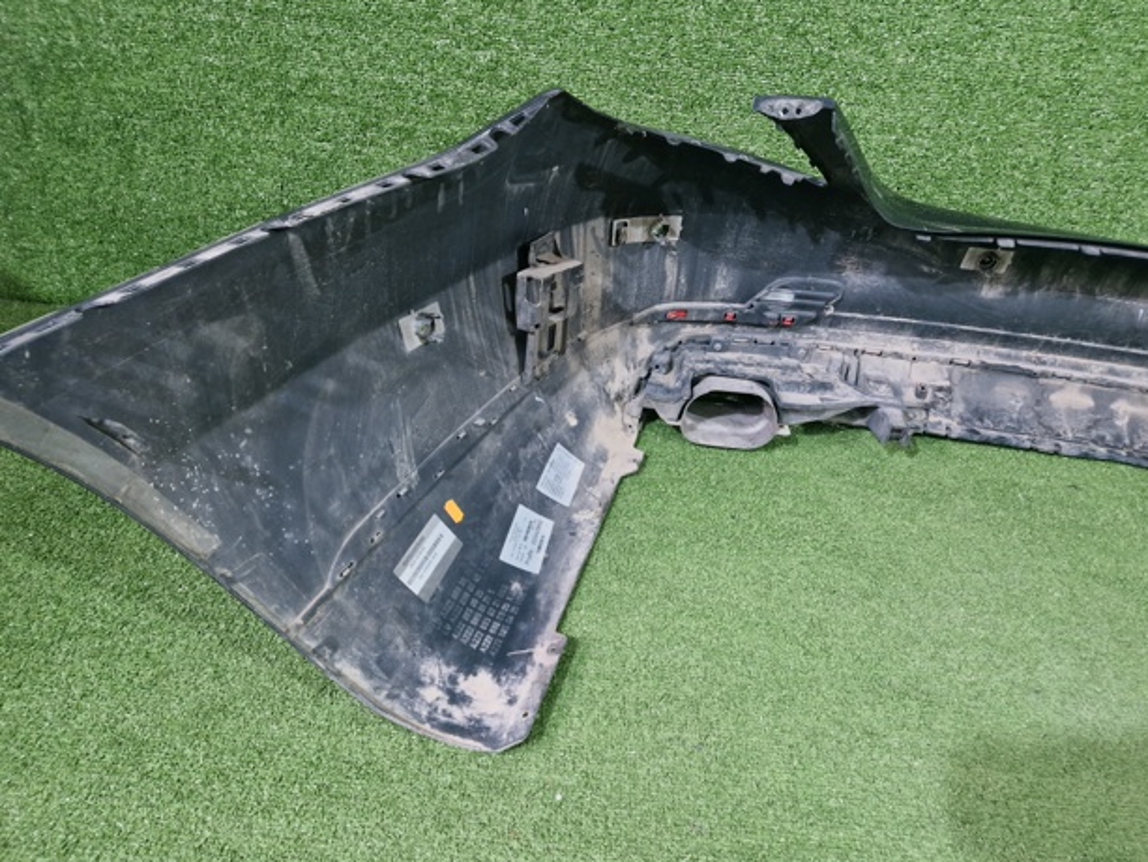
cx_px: 569
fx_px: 796
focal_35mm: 24
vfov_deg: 56.8
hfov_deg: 71.6
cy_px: 439
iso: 400
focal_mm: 5.4
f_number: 1.8
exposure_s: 1/50
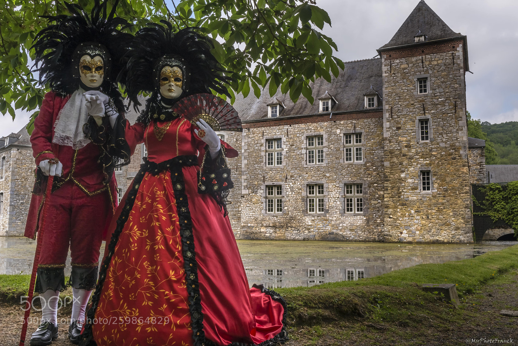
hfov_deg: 63.6
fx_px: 417
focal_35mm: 29
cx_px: 259
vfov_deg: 45.0
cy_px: 173
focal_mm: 29
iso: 250
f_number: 13
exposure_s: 1/125
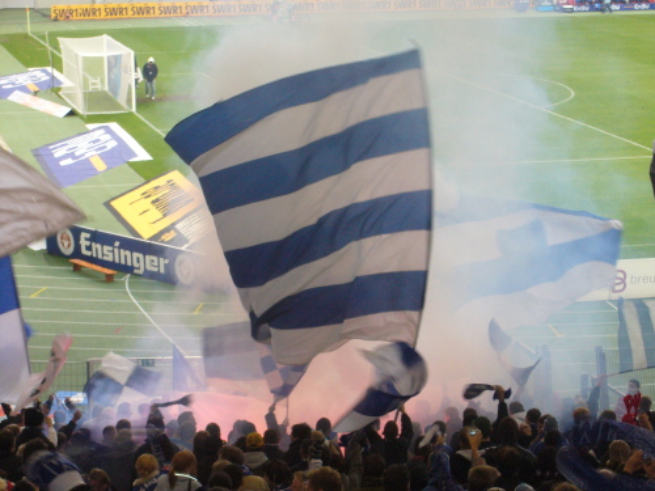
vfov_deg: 14.1
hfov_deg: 18.7
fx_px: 1987
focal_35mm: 105
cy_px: 246
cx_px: 328
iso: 200
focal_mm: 17.4
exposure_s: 1/60
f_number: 5
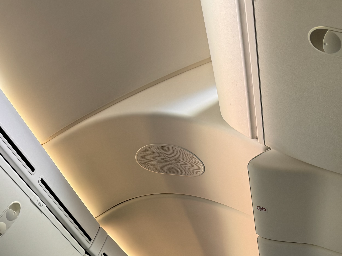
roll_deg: -2.1
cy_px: 253
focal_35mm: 55
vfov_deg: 25.3
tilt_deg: +22.1
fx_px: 543
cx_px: 110
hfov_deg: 34.6
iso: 125
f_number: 1.78
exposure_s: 1/111
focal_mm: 6.76
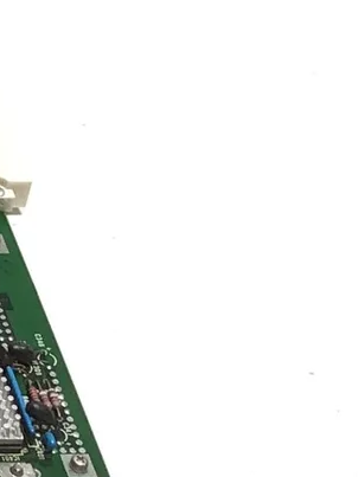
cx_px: -693
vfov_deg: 12.2
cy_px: -236
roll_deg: +0.1
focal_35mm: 154
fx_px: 2125
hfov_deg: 8.3
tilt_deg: -32.9
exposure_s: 1/120
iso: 32
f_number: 2.4
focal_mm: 3.3
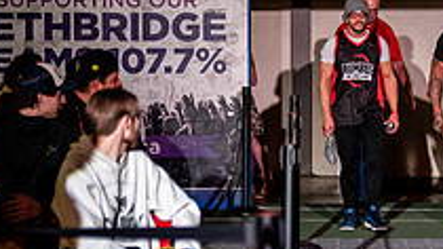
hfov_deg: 9.7
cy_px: 166
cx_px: 580
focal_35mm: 217
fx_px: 2548
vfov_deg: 5.6
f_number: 1.4
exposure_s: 1/320
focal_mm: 50
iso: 800
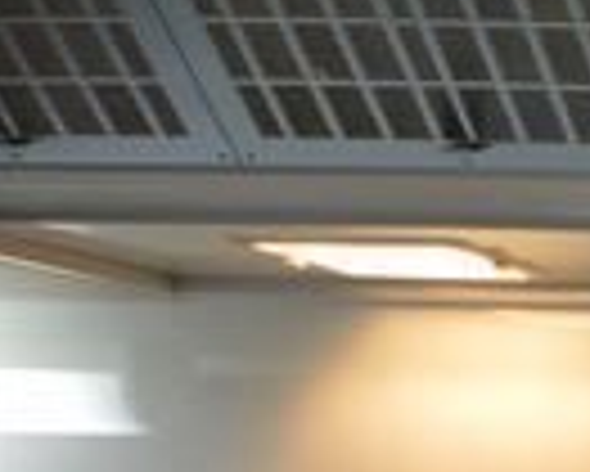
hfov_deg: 14.9
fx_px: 961
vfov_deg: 21.2
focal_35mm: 55
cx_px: 1432
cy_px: 787
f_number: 4.5
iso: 1600
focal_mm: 8
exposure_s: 1/60
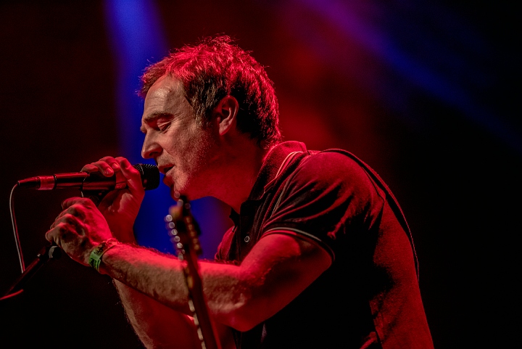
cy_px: 174
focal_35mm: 165
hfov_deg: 12.4
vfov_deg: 8.3
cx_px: 261
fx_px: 2394
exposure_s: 1/80
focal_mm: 165
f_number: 2.8
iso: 3200
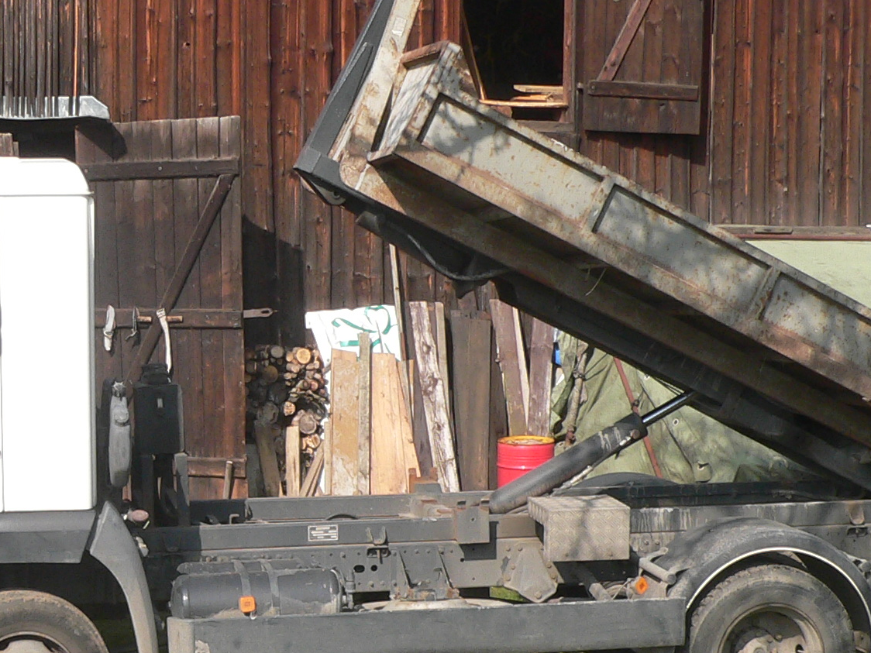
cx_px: 278
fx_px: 2063
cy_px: 458
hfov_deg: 23.7
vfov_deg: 17.9
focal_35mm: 82
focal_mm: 6
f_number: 5.2
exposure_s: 1/320
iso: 100
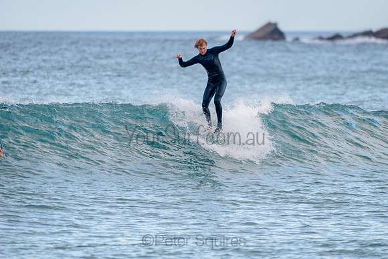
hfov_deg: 3.4
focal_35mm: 612
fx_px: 6595
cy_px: 106
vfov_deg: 2.2
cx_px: 237
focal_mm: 500
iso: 800
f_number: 5.6
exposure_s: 1/1600
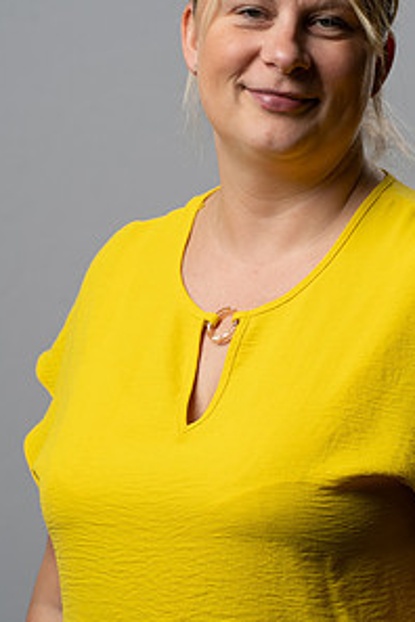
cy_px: 304
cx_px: 270
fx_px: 4720
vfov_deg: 7.5
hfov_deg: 5.0
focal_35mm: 273
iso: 160
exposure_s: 1/160
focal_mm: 180
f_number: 7.1
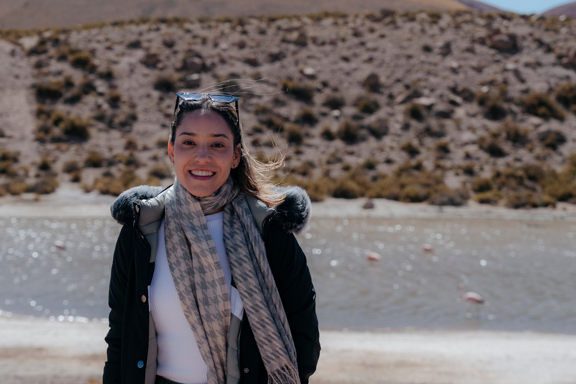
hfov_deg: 21.6
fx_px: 1513
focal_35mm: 95
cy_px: 186
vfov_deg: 14.5
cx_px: 308
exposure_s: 1/640
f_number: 6.3
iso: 125
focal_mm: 86
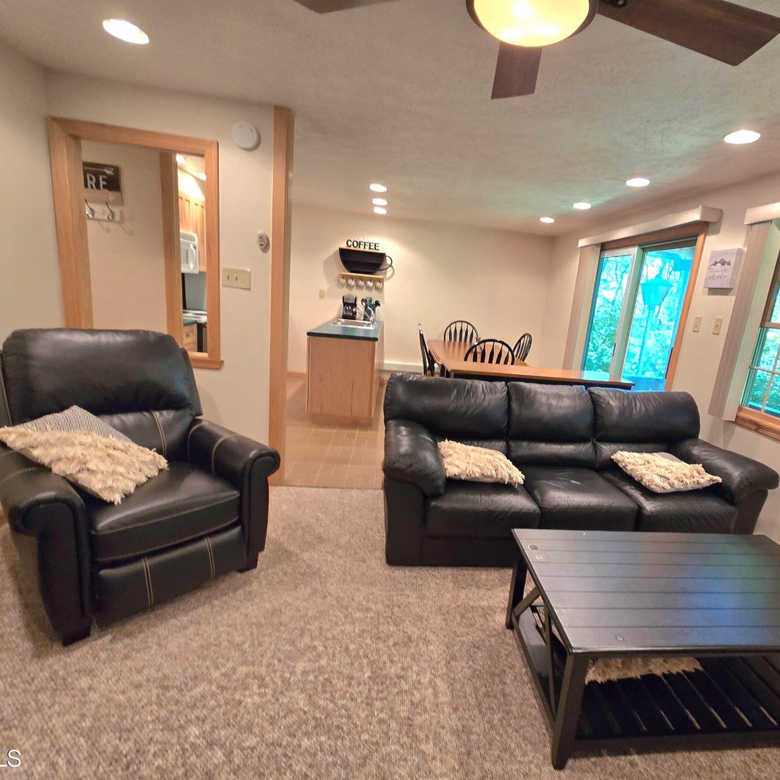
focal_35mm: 16
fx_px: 408
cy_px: 388
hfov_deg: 86.8
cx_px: 447
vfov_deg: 87.4
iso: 320
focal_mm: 2.2
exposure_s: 1/60.2
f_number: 2.2
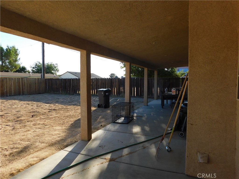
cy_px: 90
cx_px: 120
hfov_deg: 73.9
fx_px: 159
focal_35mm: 23
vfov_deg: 58.9
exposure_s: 1/640
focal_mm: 4
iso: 125
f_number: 3
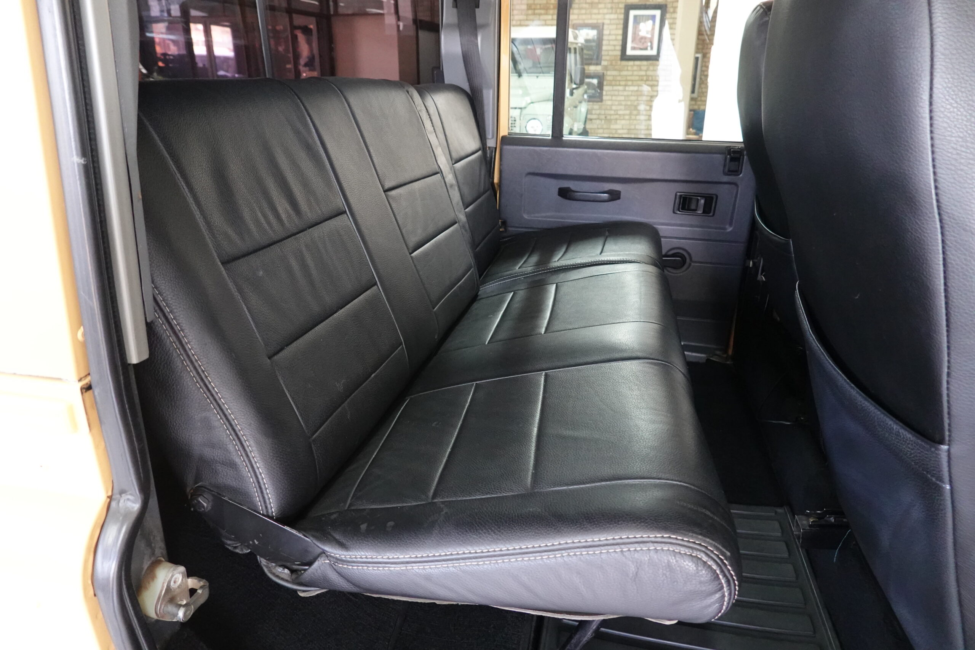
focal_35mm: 24
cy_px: 325
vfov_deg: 53.1
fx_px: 650
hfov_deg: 73.7
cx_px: 488
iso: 2000
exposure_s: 1/30
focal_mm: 9
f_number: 2.8
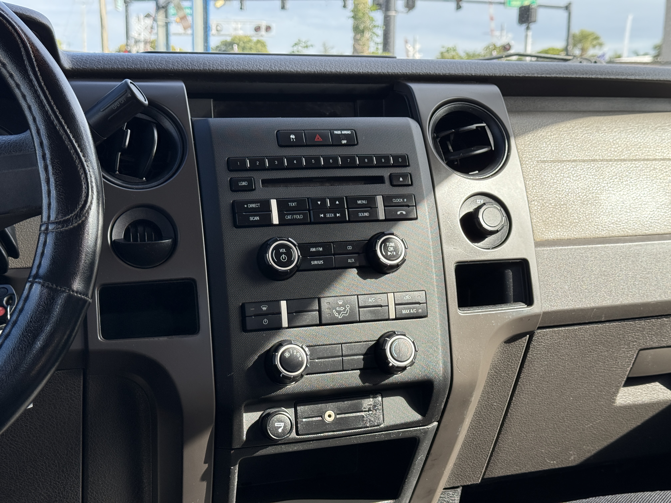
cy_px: 252
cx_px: 336
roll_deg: -0.6
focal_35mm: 48
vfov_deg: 30.3
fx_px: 930
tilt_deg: -7.7
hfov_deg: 39.7
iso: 100
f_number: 1.78
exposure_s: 1/687
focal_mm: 6.76
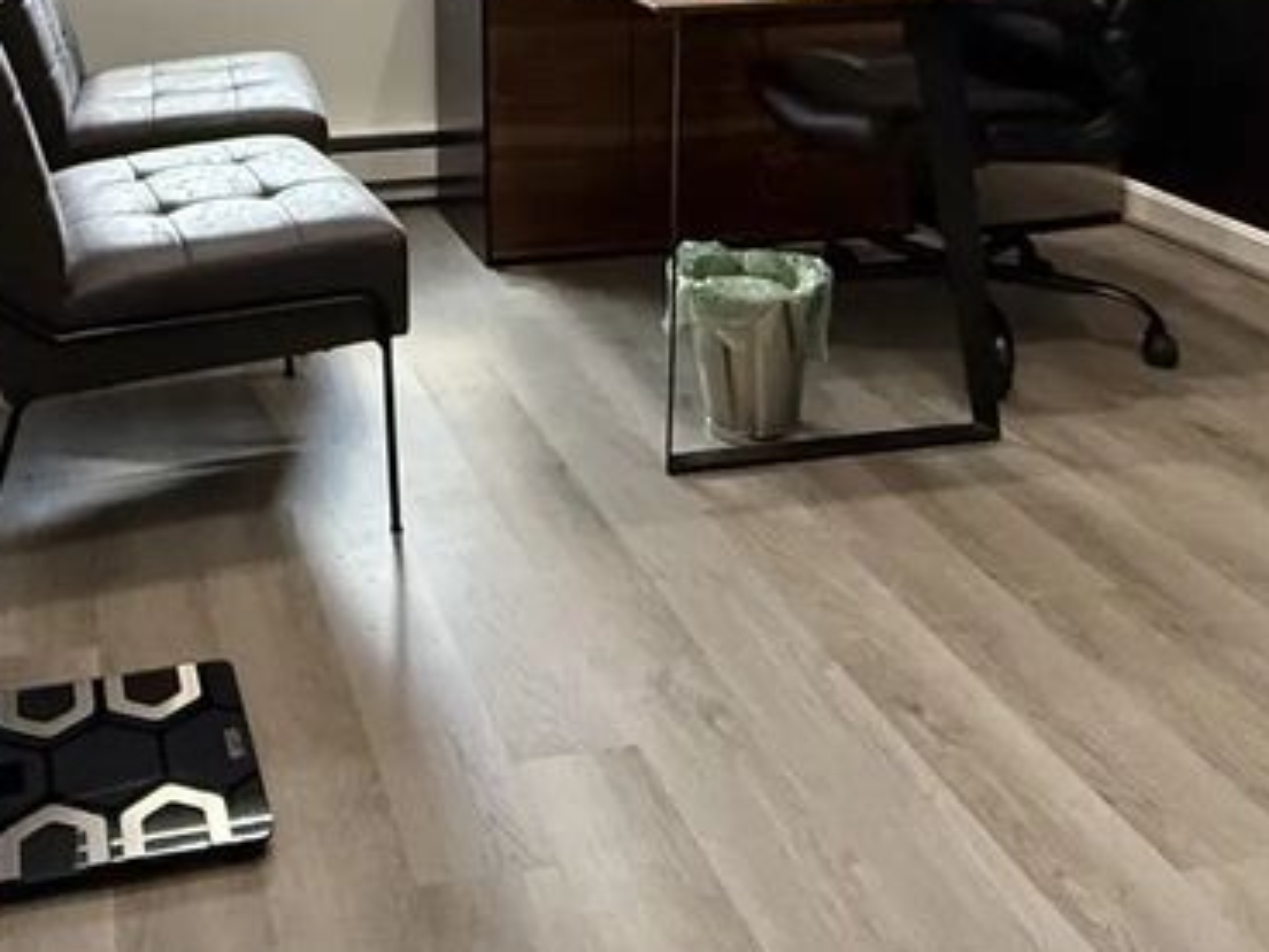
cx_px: 307
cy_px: -272
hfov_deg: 46.1
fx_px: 1430
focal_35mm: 39
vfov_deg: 29.8
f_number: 2.2
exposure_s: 1/120
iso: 320
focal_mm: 2.22
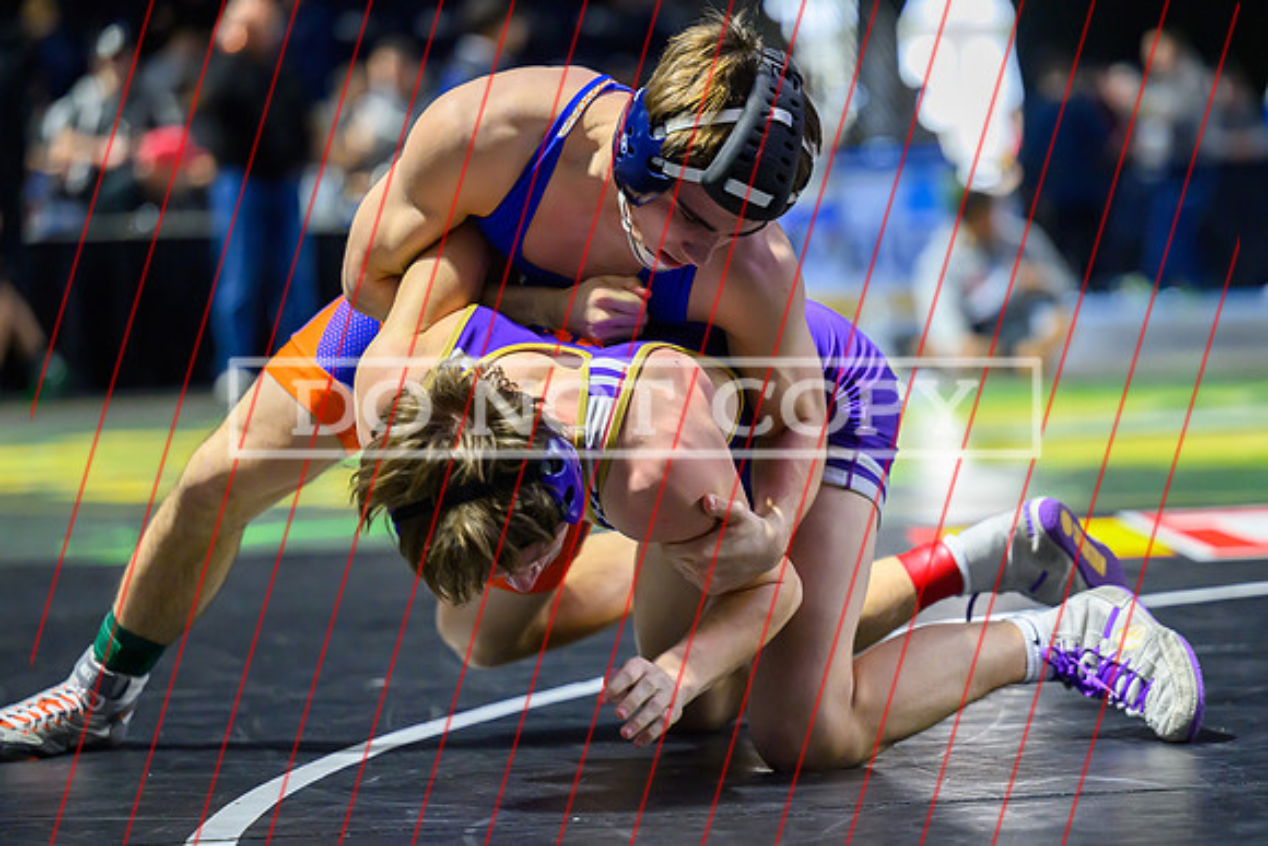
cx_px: 708
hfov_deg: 12.6
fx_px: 5748
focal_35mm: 163
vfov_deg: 8.4
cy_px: 531
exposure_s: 1/640
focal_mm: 130
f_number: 2.8
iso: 4000
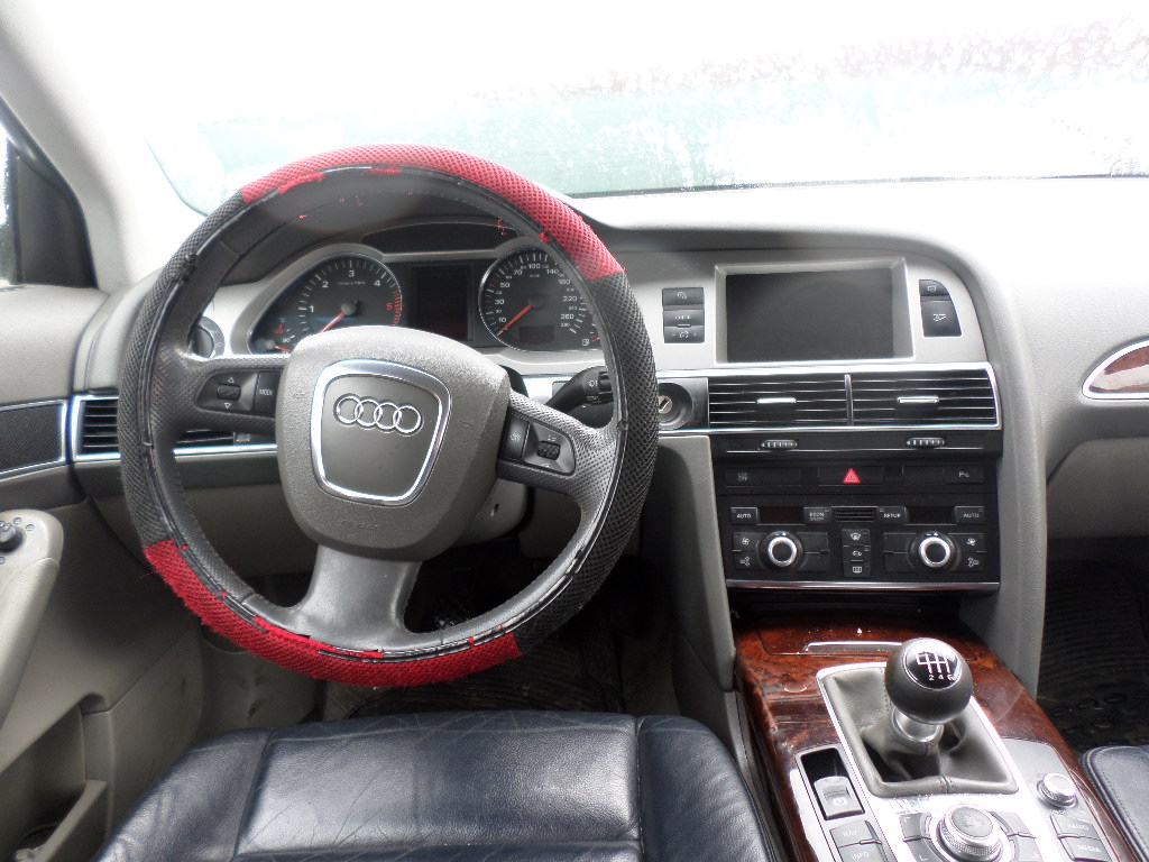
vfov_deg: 54.9
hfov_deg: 69.4
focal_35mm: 25
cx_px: 574
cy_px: 431
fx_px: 830
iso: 80
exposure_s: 1/30
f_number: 2.5
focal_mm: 4.5
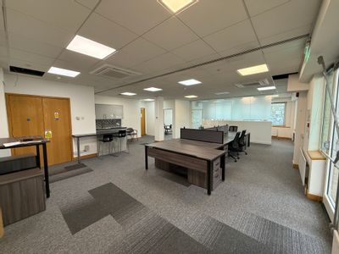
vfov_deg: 85.7
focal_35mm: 14
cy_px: 127
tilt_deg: -4.9
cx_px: 170
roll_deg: +0.3
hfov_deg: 102.1
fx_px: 137
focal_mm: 2.22
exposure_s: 1/99
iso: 160
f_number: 2.2
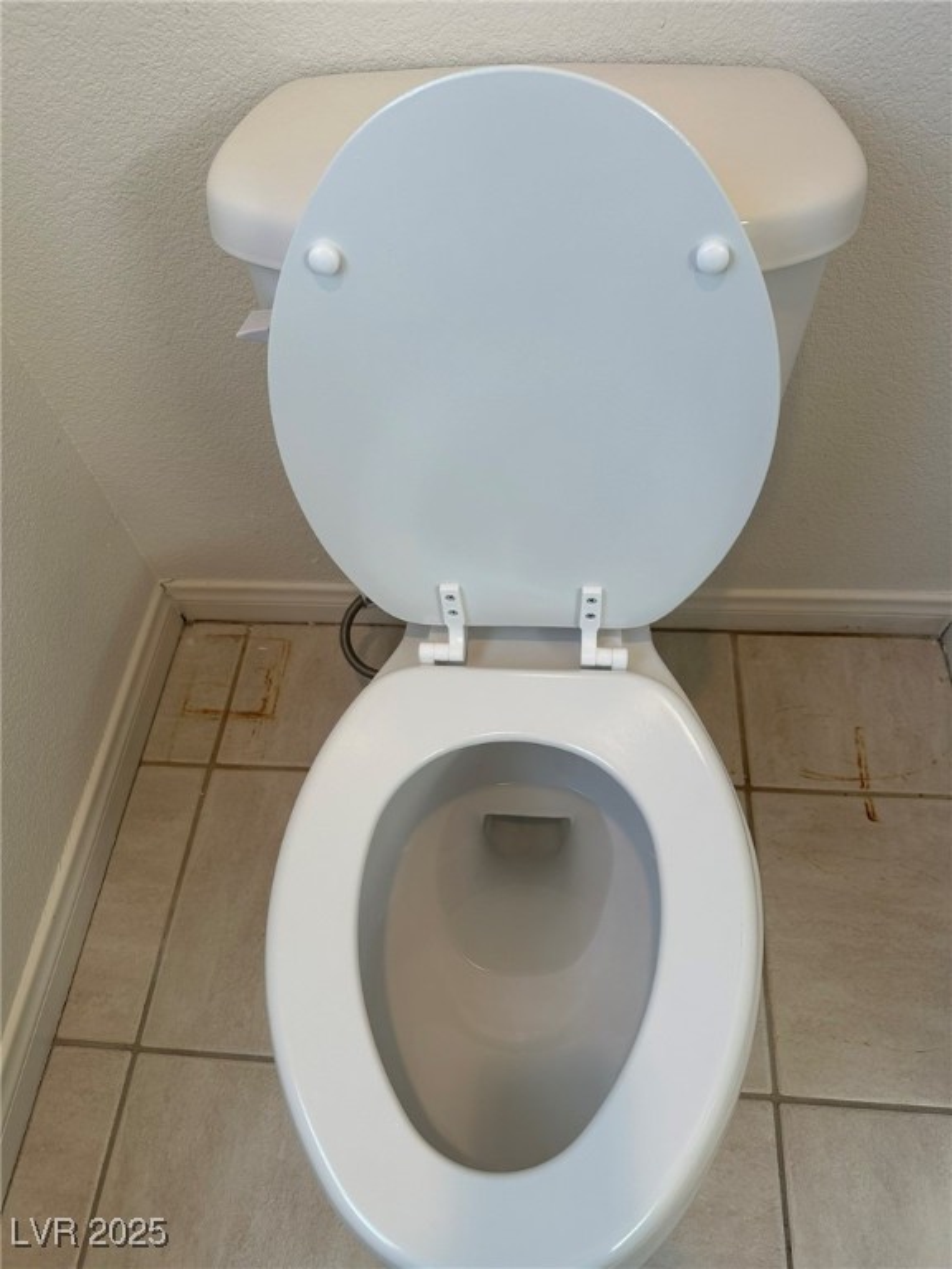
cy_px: 634
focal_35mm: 24
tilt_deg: -56.4
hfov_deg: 56.8
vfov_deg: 71.6
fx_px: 880
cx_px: 476
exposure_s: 1/120
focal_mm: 6.86
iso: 125
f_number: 1.78
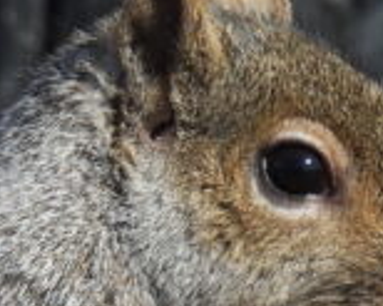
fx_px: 47182
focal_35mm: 4165
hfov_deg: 0.5
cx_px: 159
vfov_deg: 0.4
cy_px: 358
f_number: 6.3
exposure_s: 1/250
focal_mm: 170
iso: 100
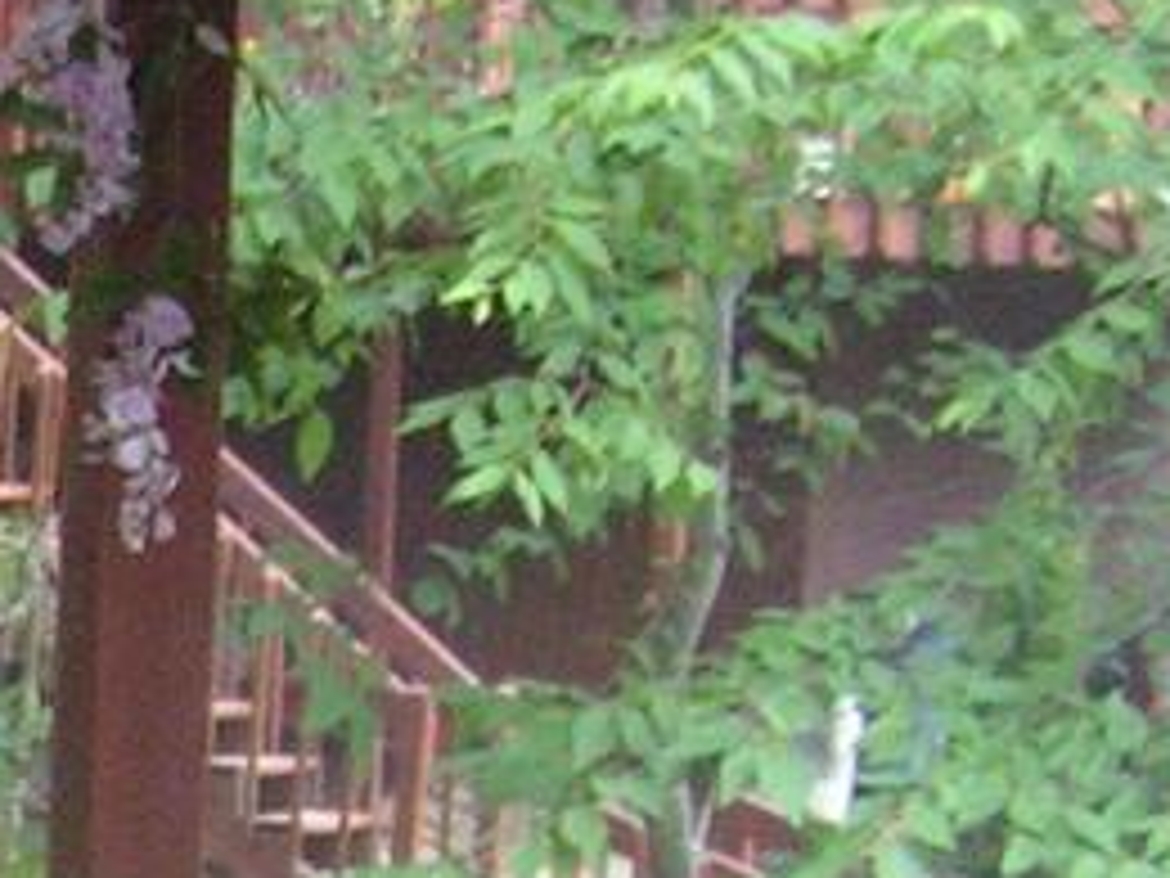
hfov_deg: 10.1
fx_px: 6320
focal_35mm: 187
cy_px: 1499
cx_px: -796
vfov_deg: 7.7
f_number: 2.8
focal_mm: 6.3
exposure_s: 1/40
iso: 200
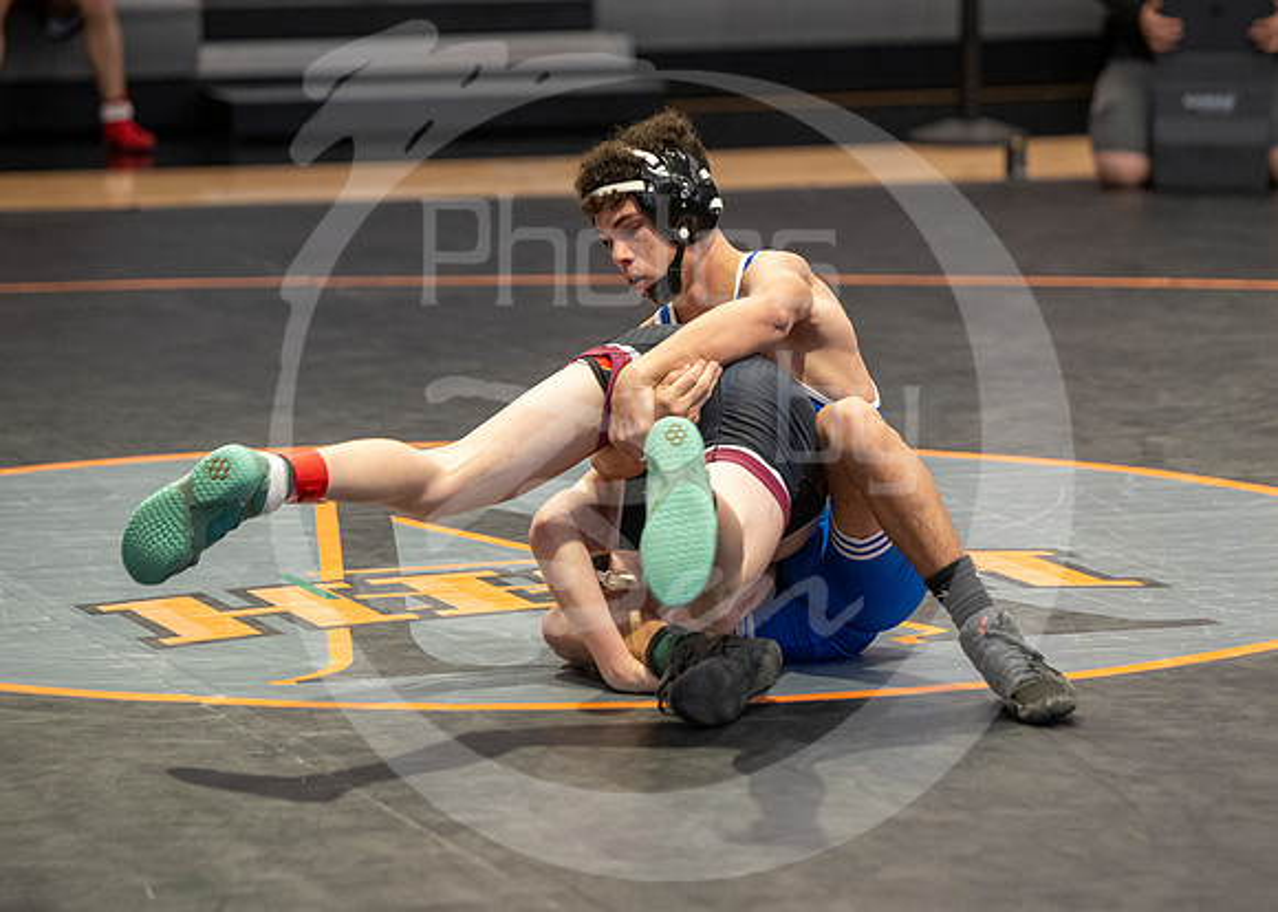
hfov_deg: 11.0
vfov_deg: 7.8
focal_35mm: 184
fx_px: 6664
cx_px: 738
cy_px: 615
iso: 3200
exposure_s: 1/1000
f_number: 2.8
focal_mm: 130
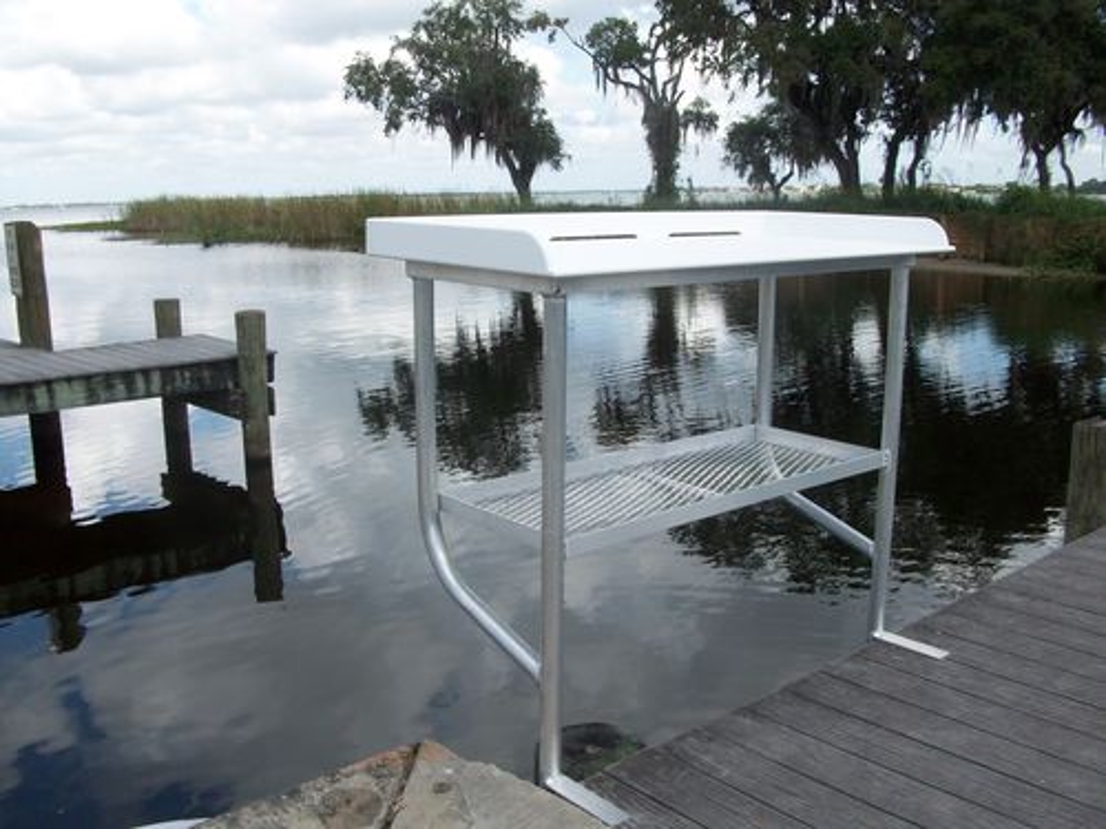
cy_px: 414
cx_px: 553
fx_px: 1086
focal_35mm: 34
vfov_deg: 41.8
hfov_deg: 54.0
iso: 64
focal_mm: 5.7
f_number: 5.5
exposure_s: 1/238
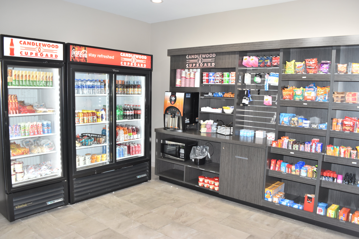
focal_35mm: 27
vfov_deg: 47.9
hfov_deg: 67.4
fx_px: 269
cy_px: 120
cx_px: 180
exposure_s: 1/100
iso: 800
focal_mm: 18
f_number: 5
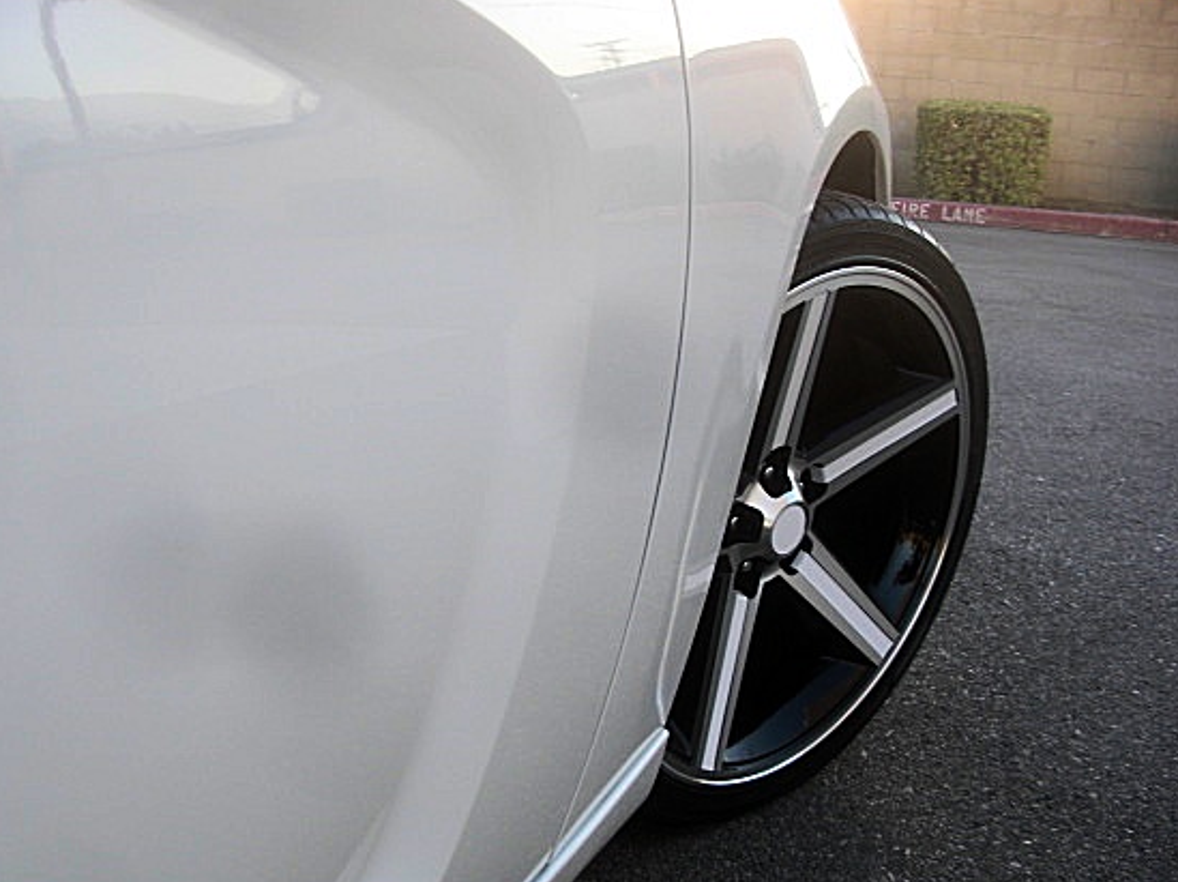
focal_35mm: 42
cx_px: 504
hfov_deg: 44.7
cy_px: 491
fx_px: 1428
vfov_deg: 34.3
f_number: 2.8
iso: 50
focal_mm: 6.3
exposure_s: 1/100
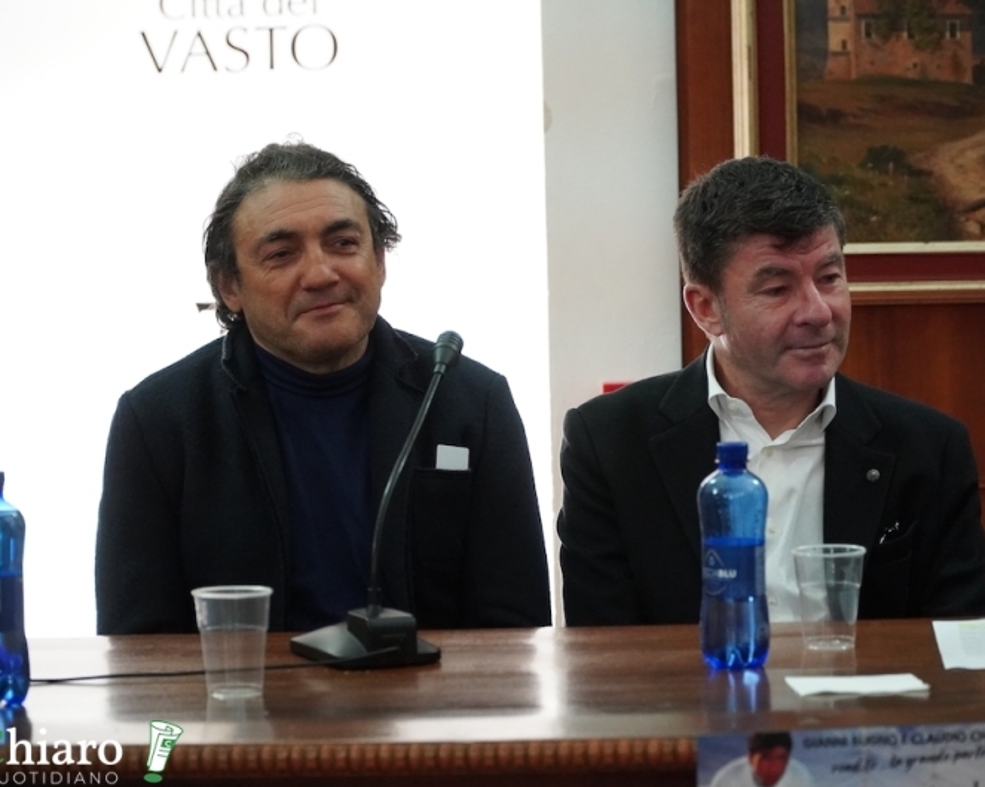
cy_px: 395
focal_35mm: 136
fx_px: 3964
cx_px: 551
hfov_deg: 14.2
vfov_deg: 11.3
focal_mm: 80
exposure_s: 1/60
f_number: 4
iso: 4000
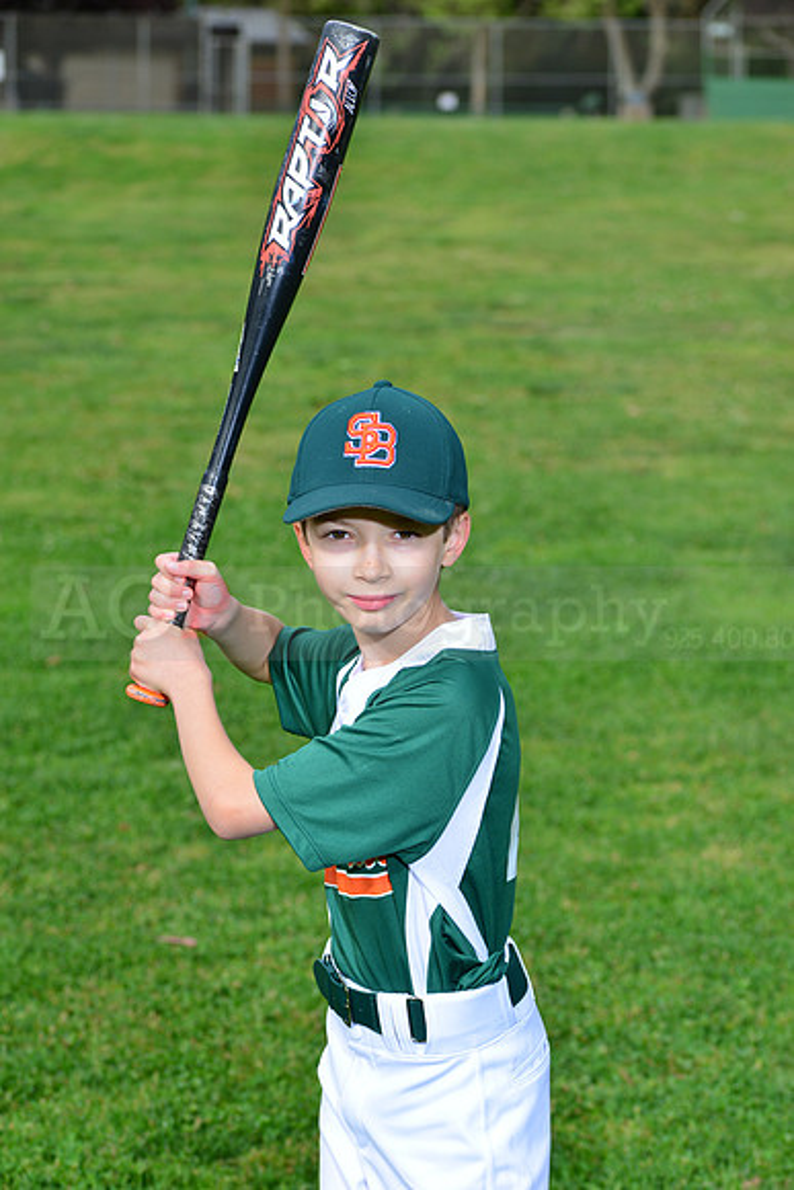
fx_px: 3835
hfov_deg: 11.8
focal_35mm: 116
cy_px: 595
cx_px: 397
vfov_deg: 17.6
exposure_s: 1/200
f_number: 9
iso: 200
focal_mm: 116
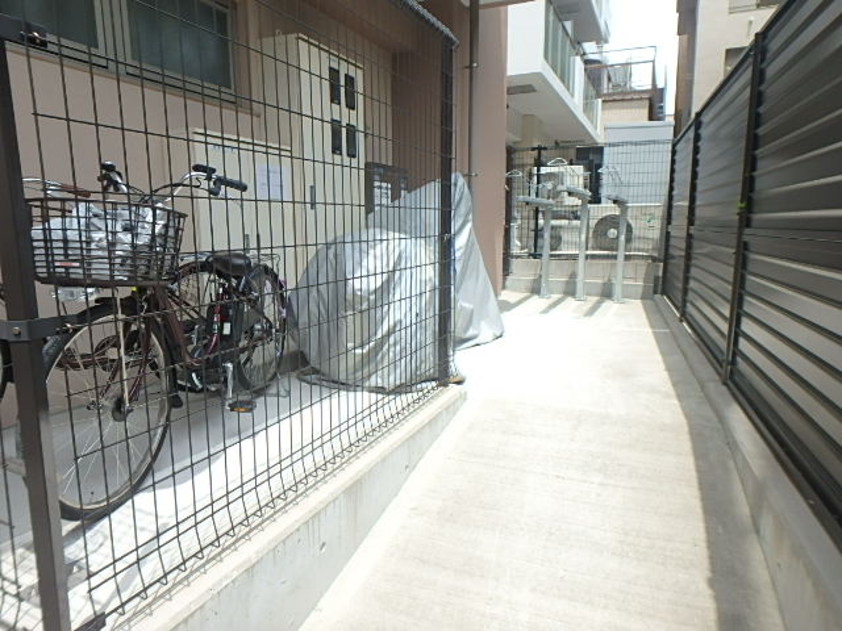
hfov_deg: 79.0
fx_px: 511
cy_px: 316
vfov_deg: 63.4
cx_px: 421
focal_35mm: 21
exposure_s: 1/500
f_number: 3.5
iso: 125
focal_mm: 3.7
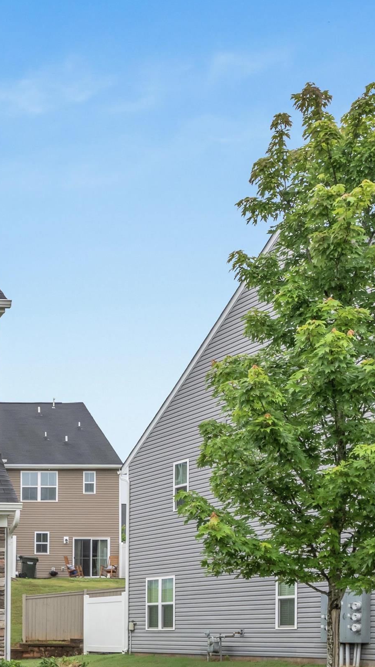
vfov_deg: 58.7
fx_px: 583
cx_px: -230
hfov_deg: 24.5
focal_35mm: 33
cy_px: 416
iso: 320
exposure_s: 1/160
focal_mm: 16.5
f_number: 9
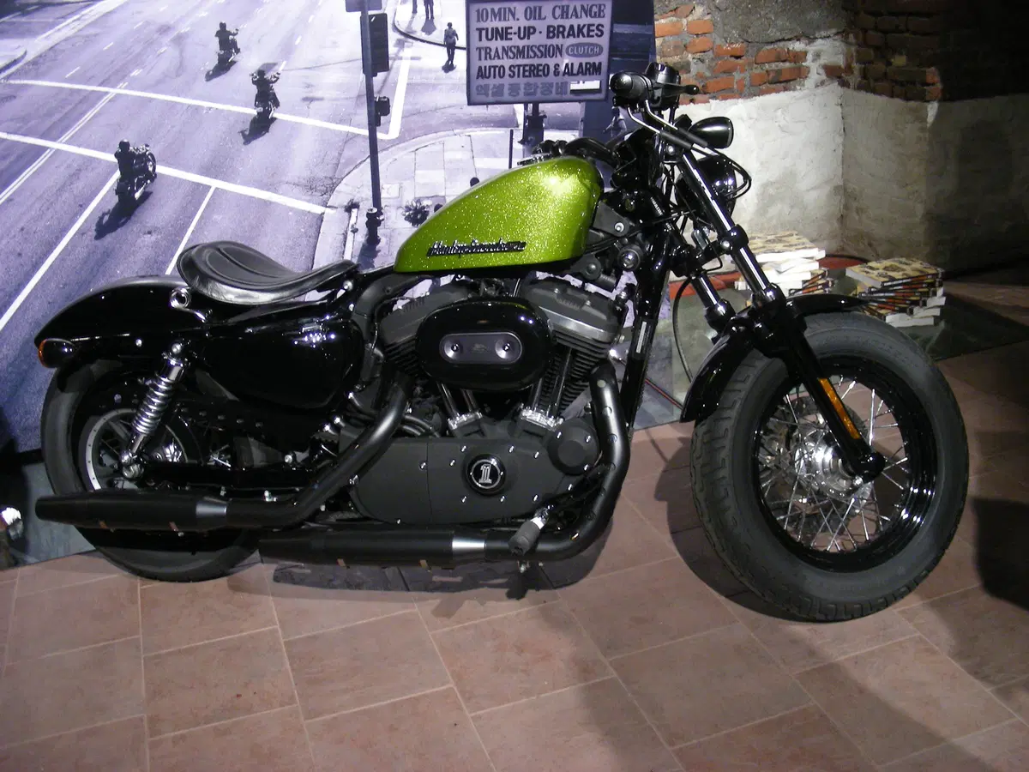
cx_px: 514
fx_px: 1130
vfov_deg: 37.7
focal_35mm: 38
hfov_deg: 49.0
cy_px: 386
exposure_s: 1/20.8
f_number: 3.5
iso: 200
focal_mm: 6.3
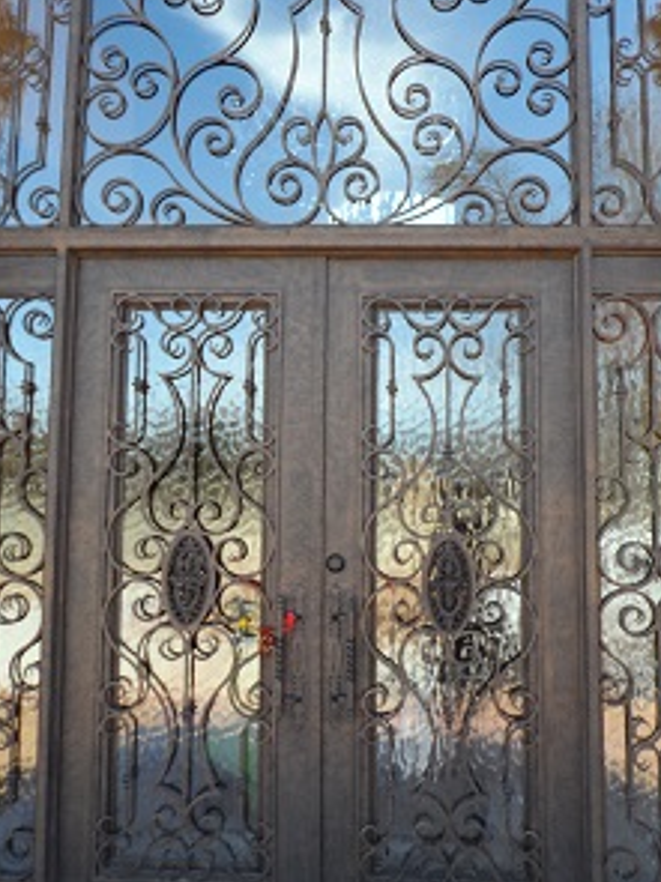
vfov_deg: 40.0
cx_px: 323
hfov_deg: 30.9
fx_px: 1198
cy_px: 300
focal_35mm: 47
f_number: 3.3
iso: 80
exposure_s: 1/90
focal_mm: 4.9
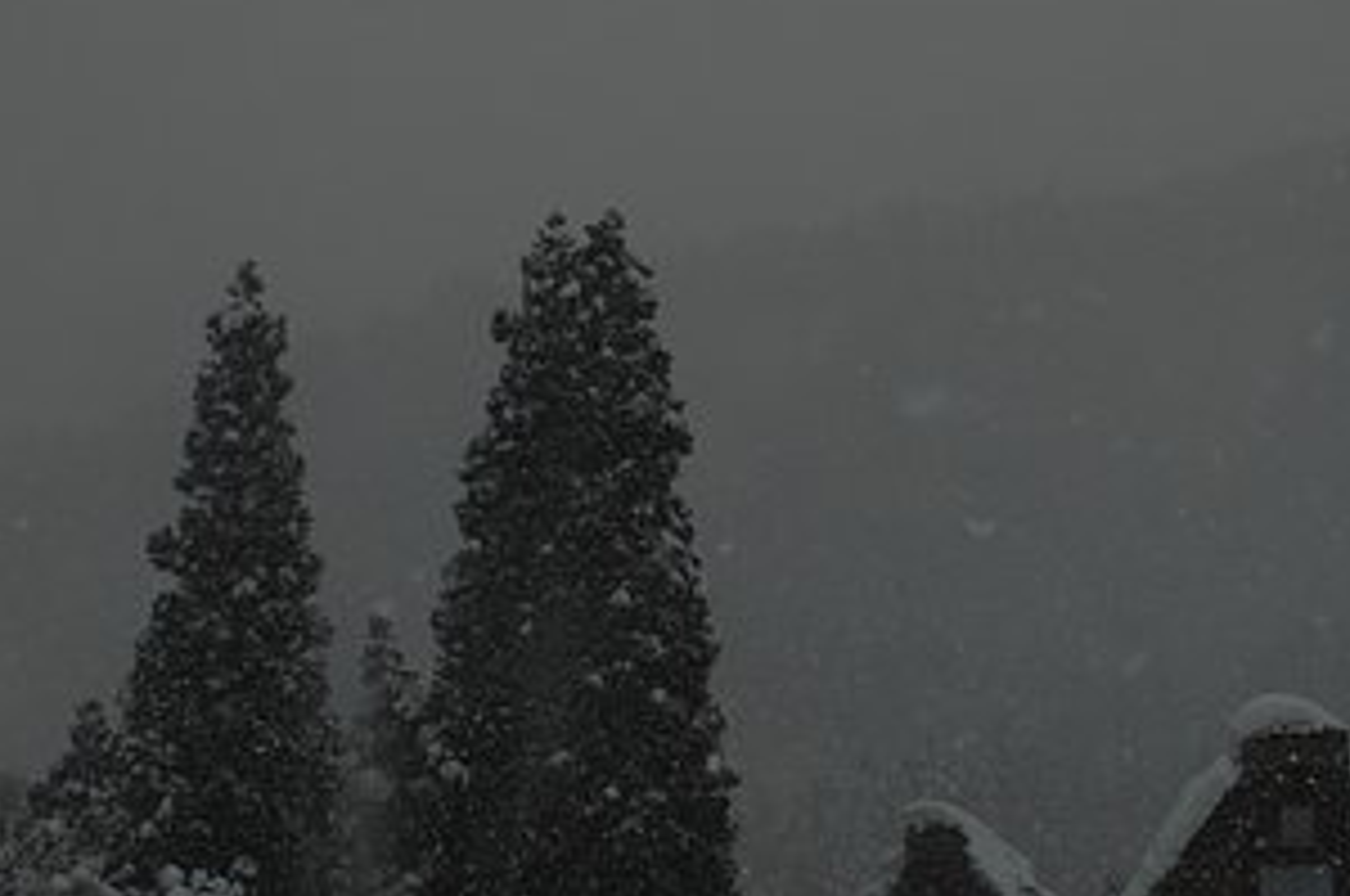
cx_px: 891
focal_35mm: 99
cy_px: 624
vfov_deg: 13.7
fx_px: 3707
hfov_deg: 20.6
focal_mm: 39
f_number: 8
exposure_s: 1/800
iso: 200
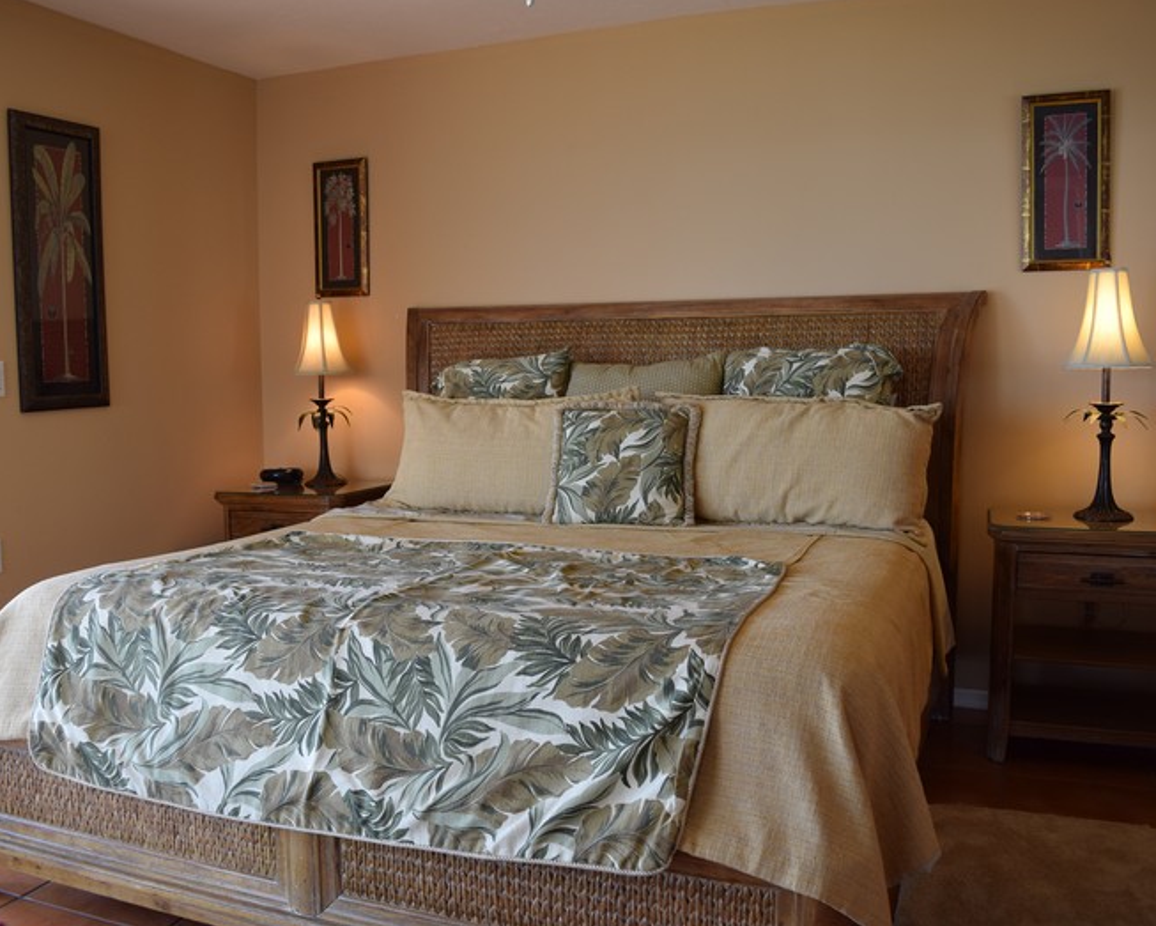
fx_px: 1061
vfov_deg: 47.1
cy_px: 465
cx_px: 534
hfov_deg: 57.1
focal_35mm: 31
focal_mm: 18
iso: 400
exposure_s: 1/80
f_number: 4.5
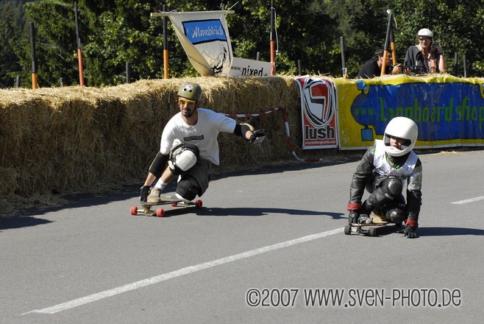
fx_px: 1615
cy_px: 162
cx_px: 242
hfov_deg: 17.0
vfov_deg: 11.4
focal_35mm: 120
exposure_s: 1/750
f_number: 7.1
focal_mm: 80
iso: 320
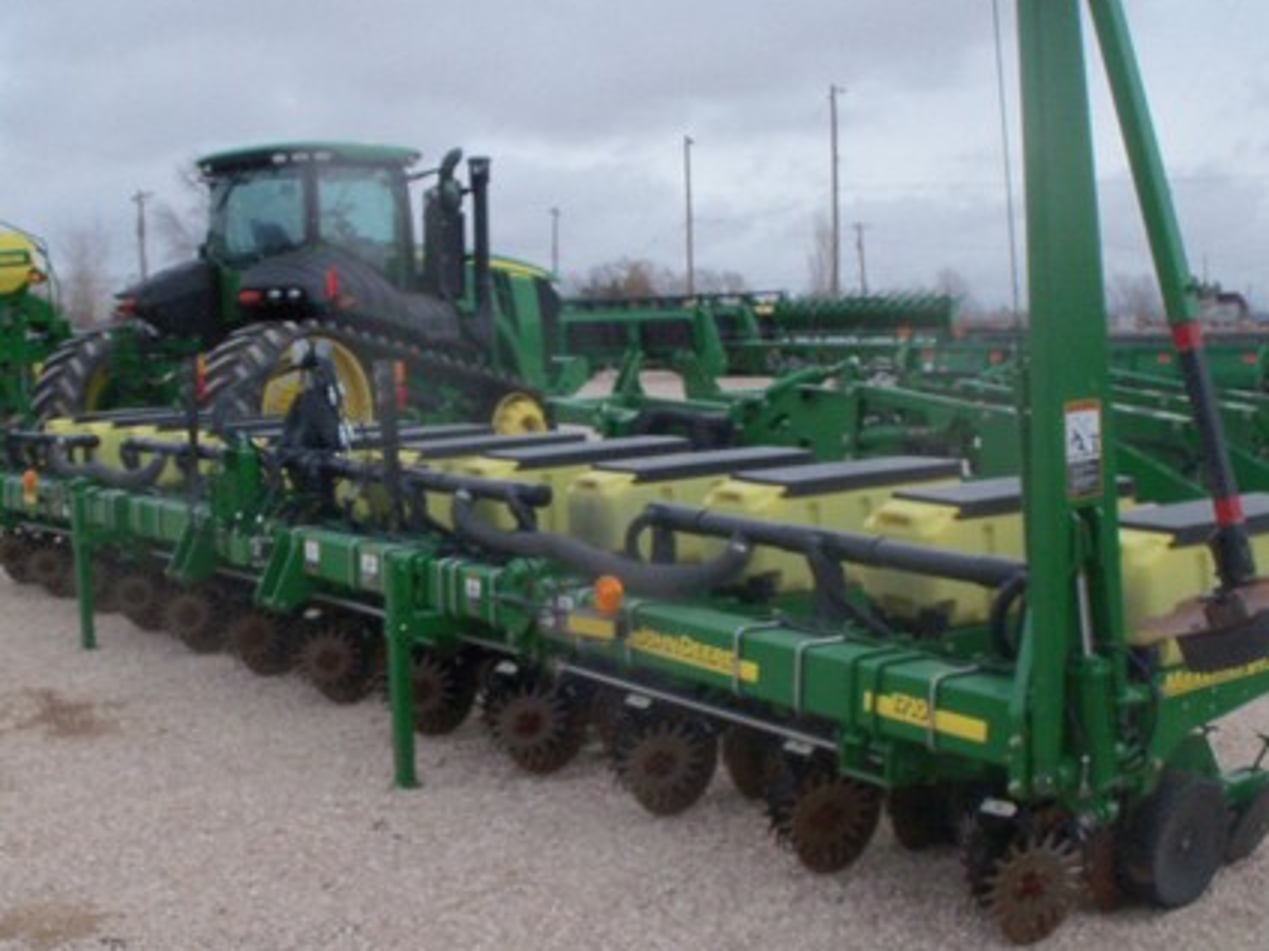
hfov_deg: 42.0
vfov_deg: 32.1
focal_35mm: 45
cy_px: 519
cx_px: 576
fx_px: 1649
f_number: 5.5
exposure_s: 1/400
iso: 160
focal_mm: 6.3
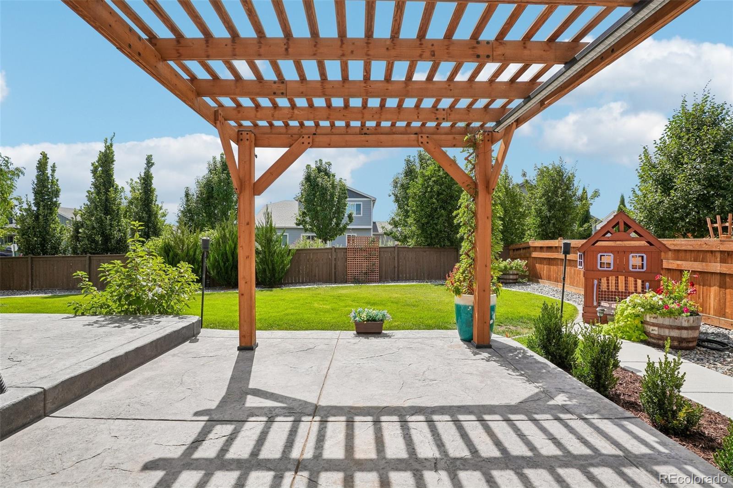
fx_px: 336
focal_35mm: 16
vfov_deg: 72.0
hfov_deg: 95.0
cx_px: 366
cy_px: 244
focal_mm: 11
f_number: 8
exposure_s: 1/500
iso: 100
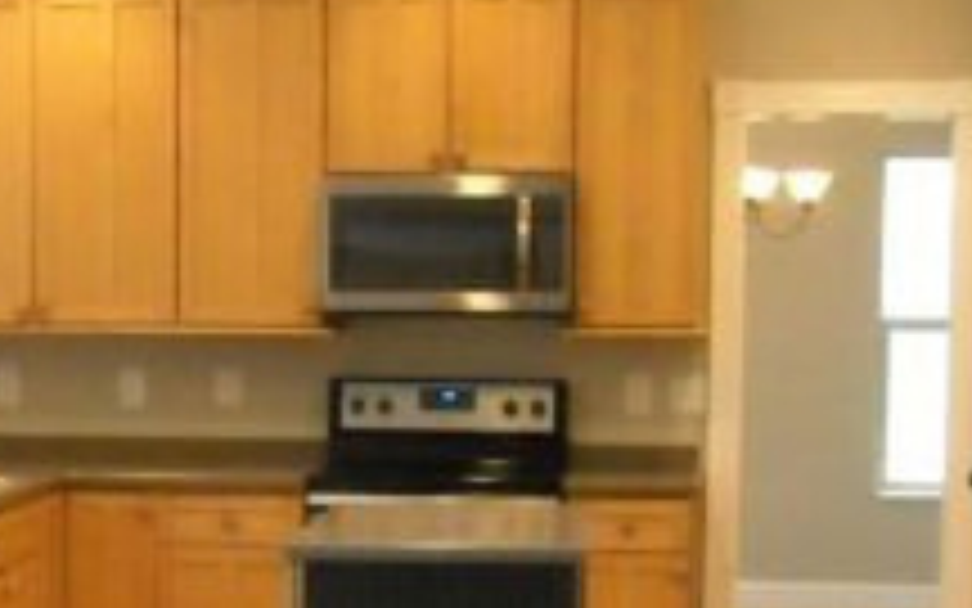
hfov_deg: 18.3
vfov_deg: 11.8
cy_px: 594
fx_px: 2914
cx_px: -68
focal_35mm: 110
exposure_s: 1/57
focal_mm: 5.7
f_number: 2.8
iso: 800
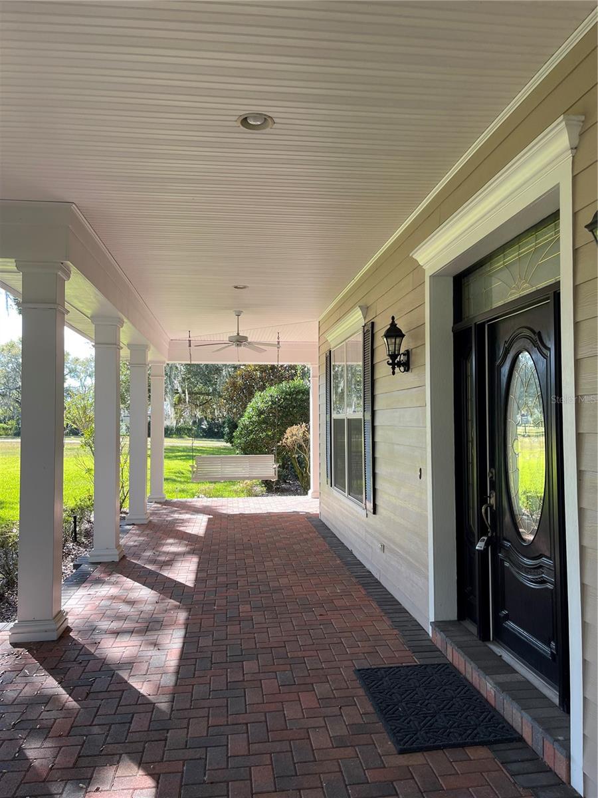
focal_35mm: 26
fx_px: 599
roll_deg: -0.3
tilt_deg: +2.7
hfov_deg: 53.1
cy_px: 399
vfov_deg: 67.3
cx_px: 299
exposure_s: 1/263
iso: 32
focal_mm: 5.1
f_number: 1.6
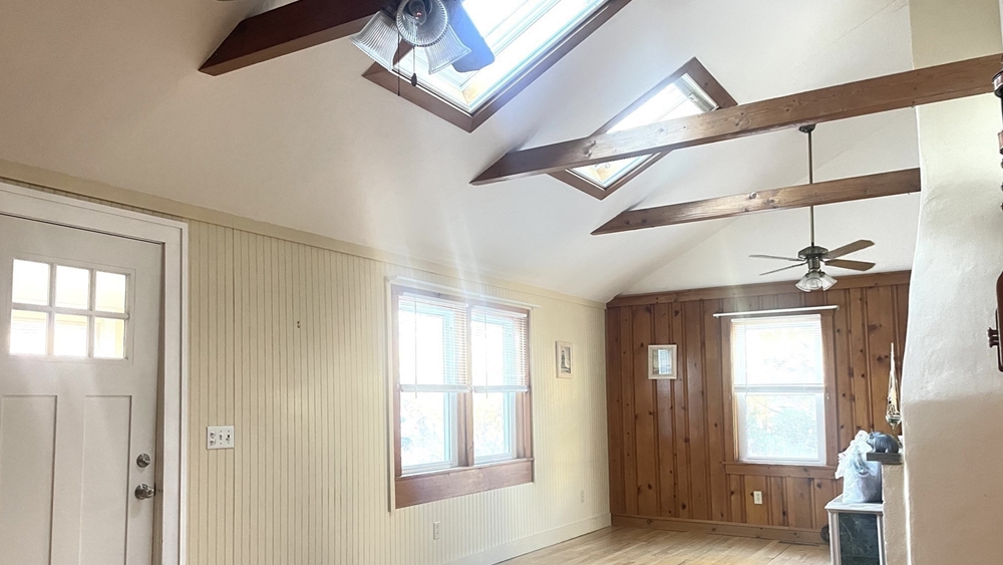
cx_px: 502
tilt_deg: +4.1
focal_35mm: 29
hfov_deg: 66.1
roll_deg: +0.8
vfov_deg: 39.9
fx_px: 771
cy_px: 351
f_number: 1.6
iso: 500
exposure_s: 1/51
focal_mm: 4.2
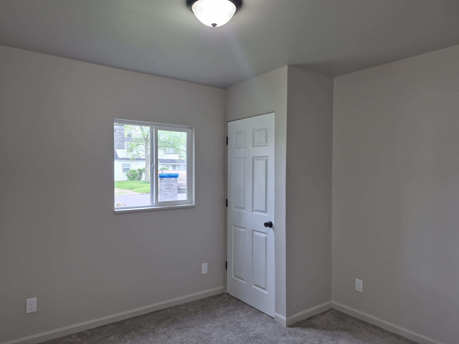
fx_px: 305
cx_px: 230
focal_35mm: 23
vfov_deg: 58.9
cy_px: 172
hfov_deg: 73.9
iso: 100
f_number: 1.8
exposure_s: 1/120
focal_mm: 5.4
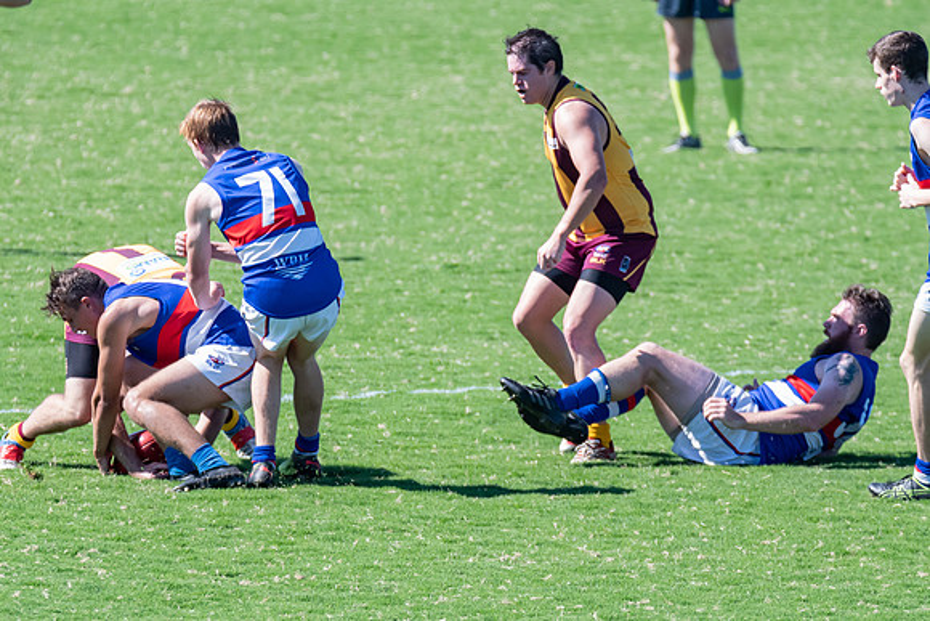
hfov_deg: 2.9
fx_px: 18570
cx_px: 382
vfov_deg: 1.9
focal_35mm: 719
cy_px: 284
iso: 800
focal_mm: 400
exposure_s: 1/1600
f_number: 7.1
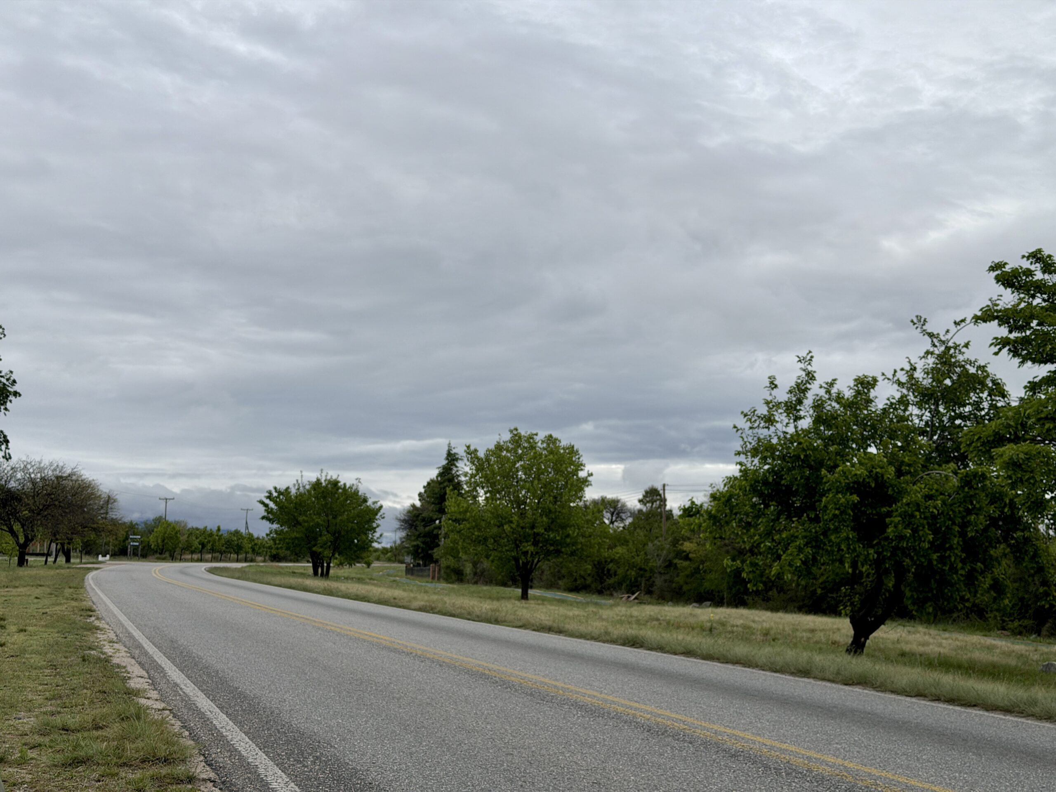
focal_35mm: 48
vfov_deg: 30.3
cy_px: 396
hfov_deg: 39.7
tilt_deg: +7.3
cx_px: 528
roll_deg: -0.6
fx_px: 1464
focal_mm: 6.76
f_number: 1.78
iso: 64
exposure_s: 1/6536
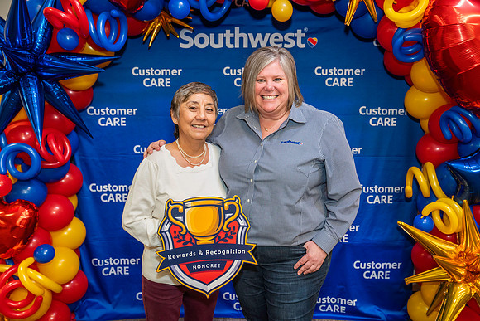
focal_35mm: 37
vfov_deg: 36.0
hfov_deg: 51.9
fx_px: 493
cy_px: 160
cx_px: 240
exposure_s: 1/160
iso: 1250
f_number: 4
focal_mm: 37
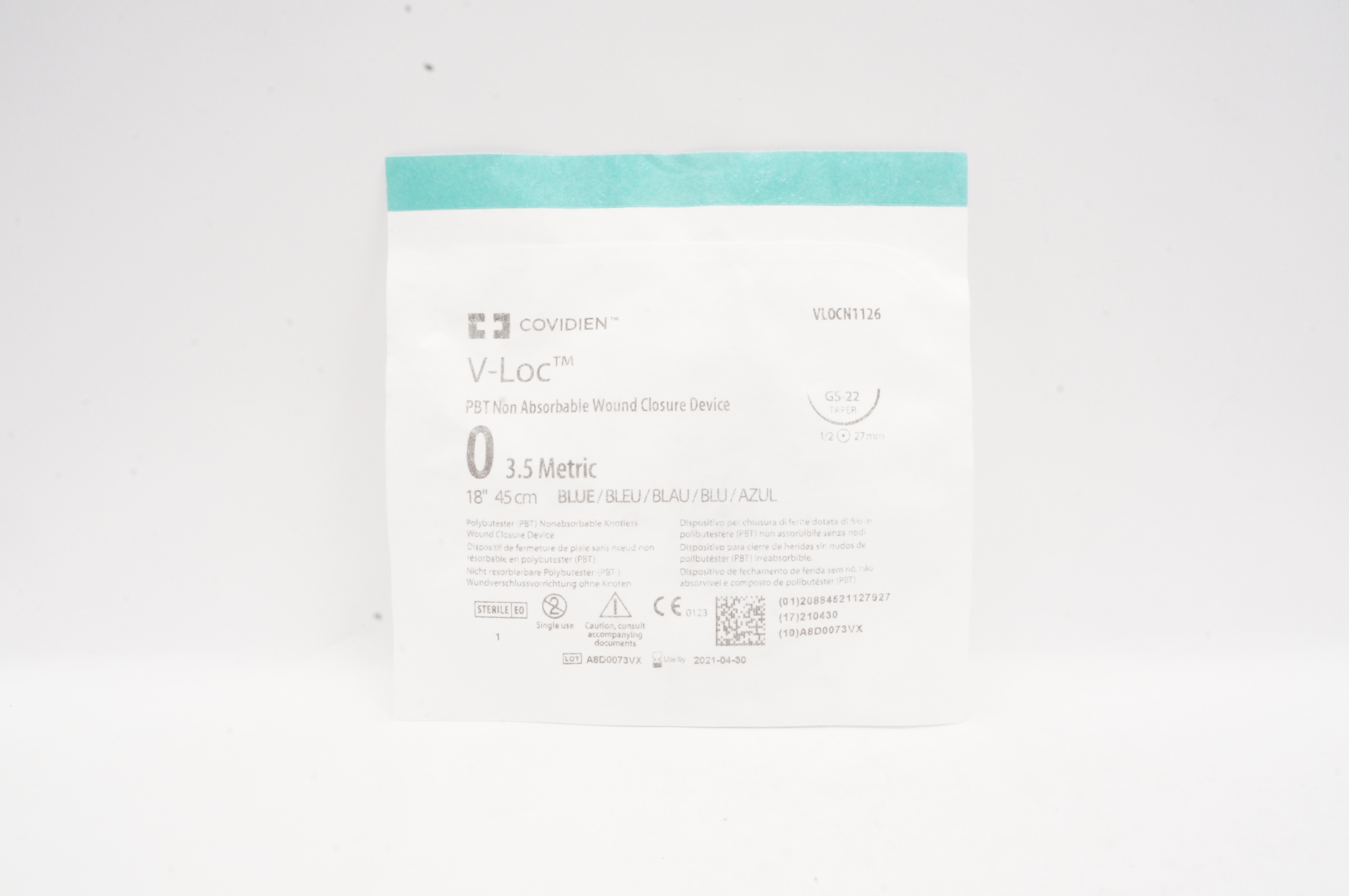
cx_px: 674
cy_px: 448
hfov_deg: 53.2
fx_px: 1348
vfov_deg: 36.8
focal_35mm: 36
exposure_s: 1/13
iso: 1600
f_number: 25
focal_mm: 24
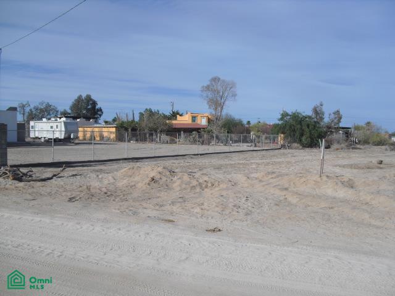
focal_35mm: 36
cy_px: 148
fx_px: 411
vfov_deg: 39.7
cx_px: 198
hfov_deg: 51.4
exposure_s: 1/250
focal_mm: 6.3
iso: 64
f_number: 7.8
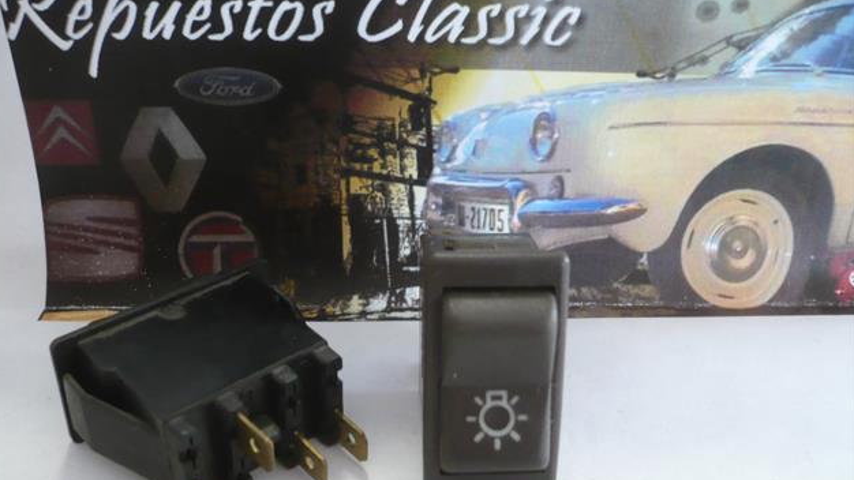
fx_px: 883
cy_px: 258
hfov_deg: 51.6
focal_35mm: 39
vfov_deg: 30.4
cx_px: 420
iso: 200
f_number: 2.8
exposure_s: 1/15
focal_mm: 5.8
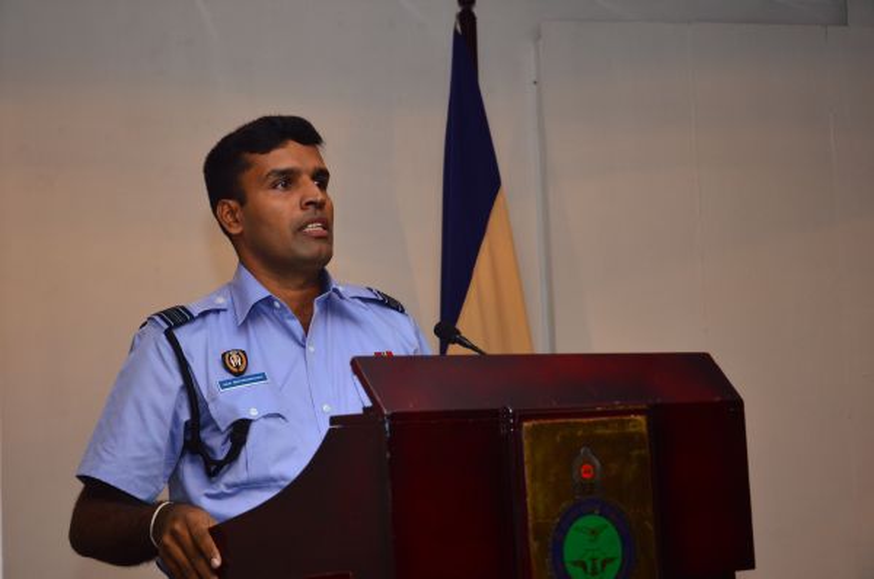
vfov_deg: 18.9
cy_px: 290
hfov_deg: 28.1
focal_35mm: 72
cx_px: 437
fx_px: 1745
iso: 400
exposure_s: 1/60
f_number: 4.8
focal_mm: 48
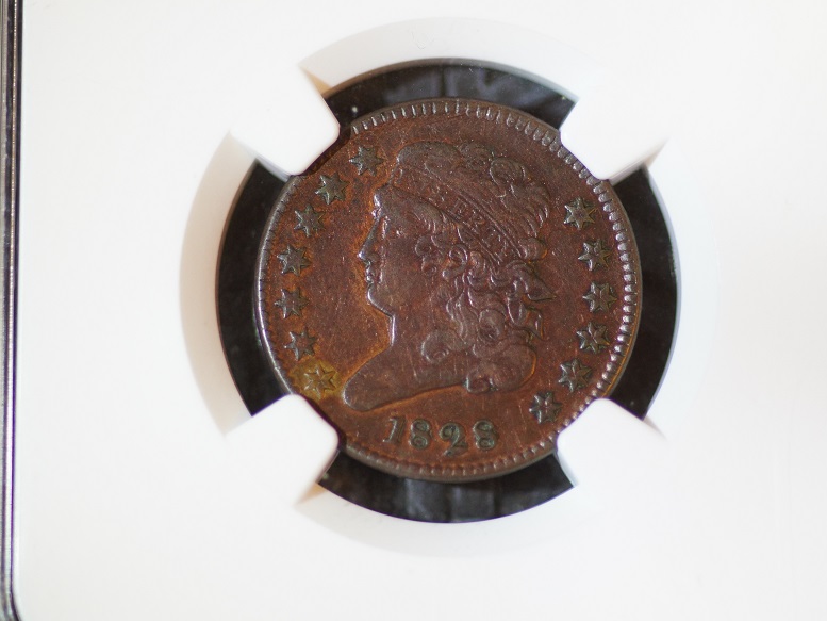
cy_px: 312
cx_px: 454
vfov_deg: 9.1
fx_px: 3919
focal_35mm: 164
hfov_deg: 12.0
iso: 1000
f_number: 2.8
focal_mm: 100
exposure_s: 1/400
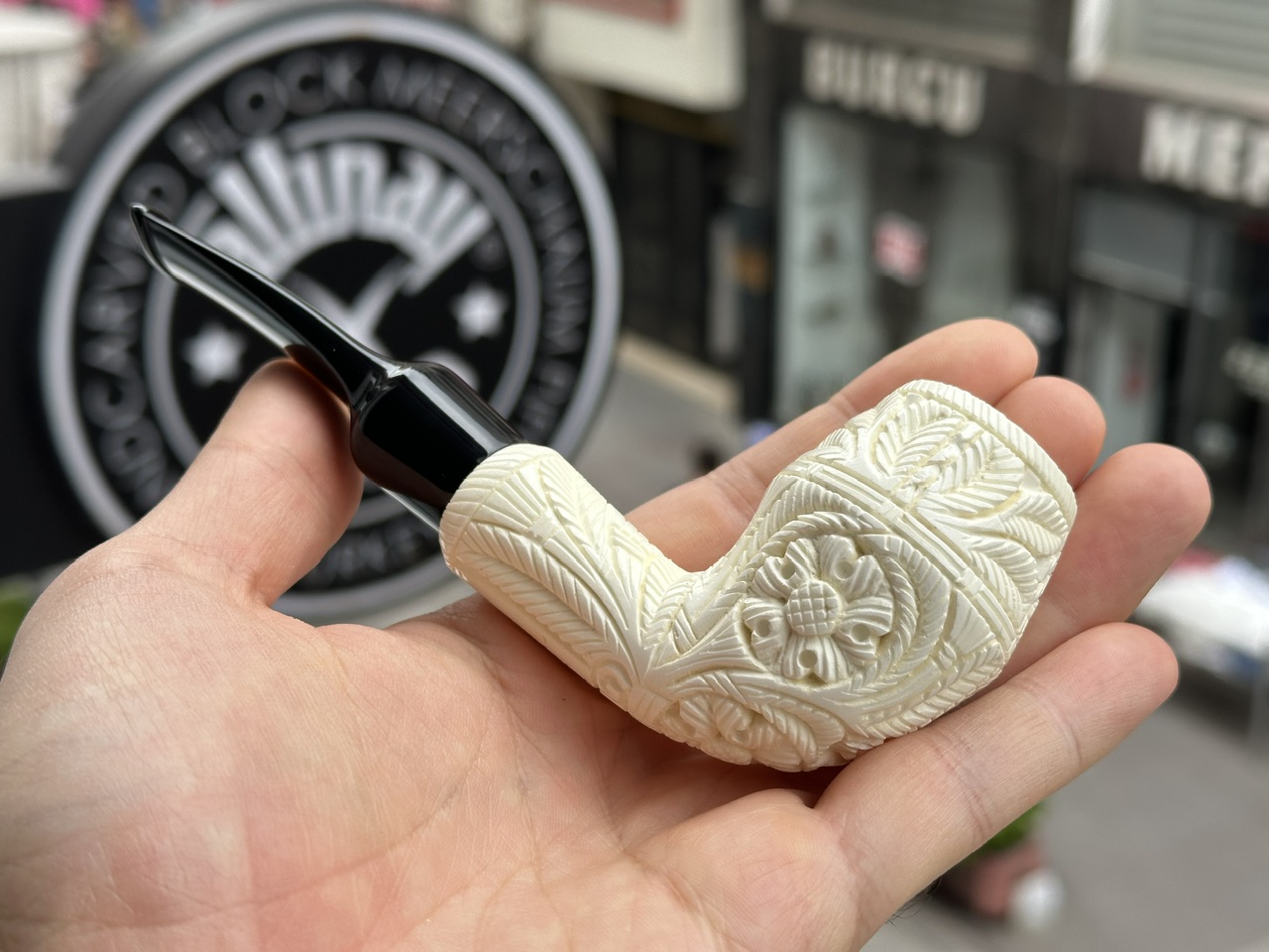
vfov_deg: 30.3
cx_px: 634
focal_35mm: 48
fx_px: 1760
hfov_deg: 39.7
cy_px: 476
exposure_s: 1/527
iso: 64
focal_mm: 6.86
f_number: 1.78
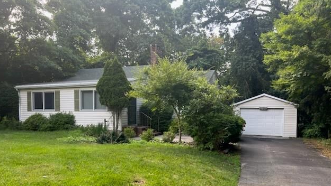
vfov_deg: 40.0
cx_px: 165
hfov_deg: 66.0
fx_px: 255
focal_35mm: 29
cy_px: 115
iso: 40
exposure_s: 1/195
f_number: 1.5
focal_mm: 5.7
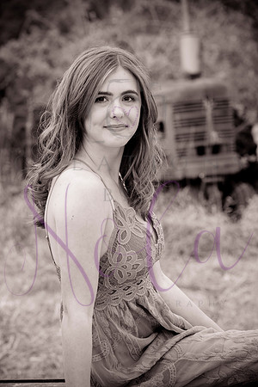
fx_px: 1290
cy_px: 194
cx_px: 129
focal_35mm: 120
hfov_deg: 11.4
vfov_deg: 17.1
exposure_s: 1/320
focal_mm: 120
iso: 800
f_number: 7.1
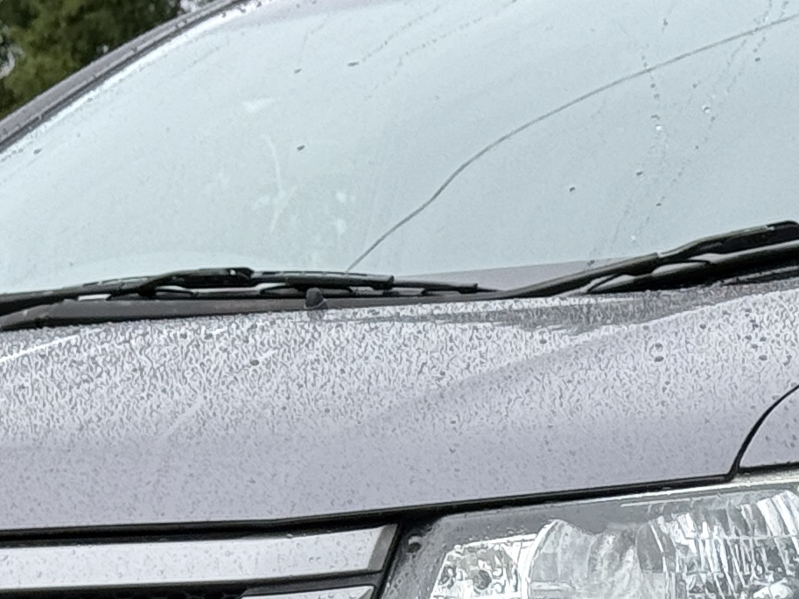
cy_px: 584
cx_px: 579
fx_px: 4894
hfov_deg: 9.3
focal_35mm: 212
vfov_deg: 7.0
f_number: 1.78
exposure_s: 1/865
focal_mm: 6.76
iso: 64
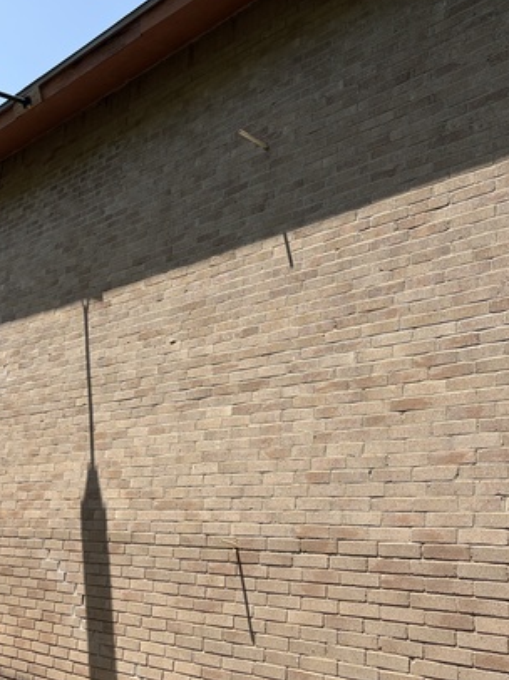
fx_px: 805
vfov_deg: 45.8
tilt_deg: +16.6
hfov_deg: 34.8
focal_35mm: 41
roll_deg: -6.3
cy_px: 323
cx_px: 167
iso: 50
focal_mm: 5.96
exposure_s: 1/2639
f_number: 1.6
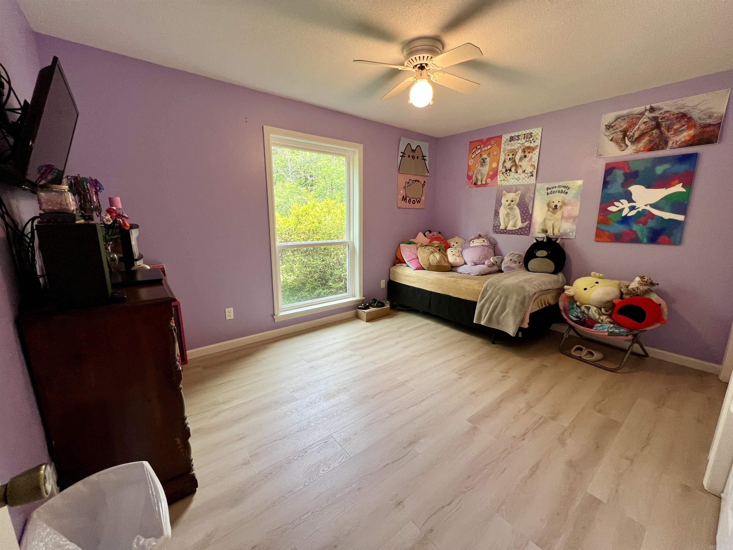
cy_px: 275
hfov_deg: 106.2
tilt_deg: -11.8
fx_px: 275
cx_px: 366
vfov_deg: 89.9
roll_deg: -0.6
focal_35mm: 13
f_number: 1.8
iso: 160
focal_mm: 1.57
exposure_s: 1/120
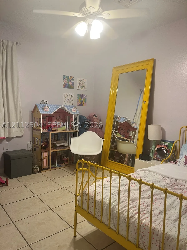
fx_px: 187
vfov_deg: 67.3
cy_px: 125
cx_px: 94
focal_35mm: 26
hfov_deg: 53.1
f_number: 1.6
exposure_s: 1/71
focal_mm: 5.1
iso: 125
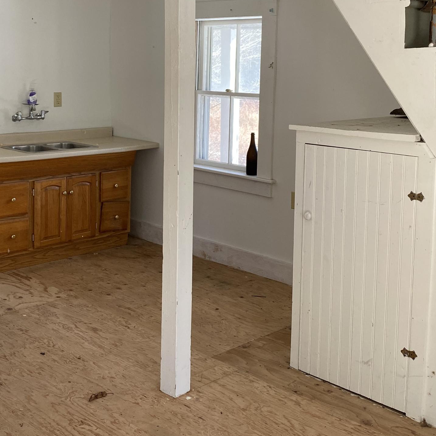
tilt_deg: -4.8
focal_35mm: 48
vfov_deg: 34.9
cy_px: 134
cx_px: 203
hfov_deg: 35.3
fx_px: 684
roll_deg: -1.2
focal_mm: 4.25
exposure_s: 1/122
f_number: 1.8
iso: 80
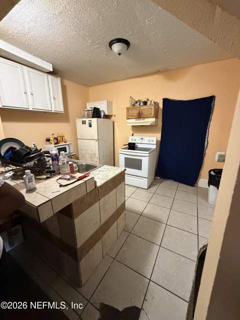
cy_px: 160
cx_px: 120
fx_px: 129
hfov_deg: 85.7
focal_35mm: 14
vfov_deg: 102.1
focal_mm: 2.22
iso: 1000
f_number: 2.2
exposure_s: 1/60
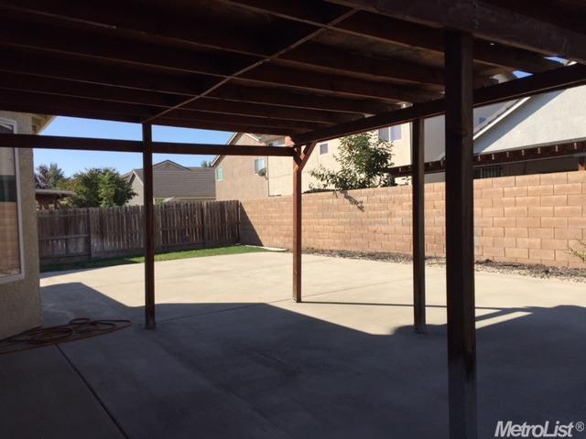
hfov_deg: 61.7
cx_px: 293
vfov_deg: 48.2
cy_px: 220
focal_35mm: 29
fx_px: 491
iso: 32
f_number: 2.2
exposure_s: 1/1799
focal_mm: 4.15
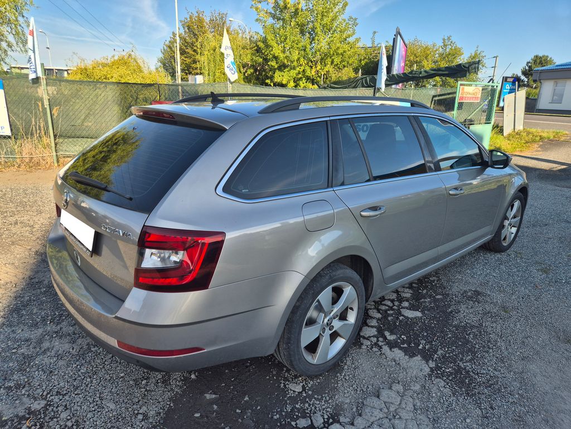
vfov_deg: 58.9
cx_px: 286
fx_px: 379
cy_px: 214
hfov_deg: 73.9
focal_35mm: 23
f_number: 1.8
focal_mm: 5.4
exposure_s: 1/898
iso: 25
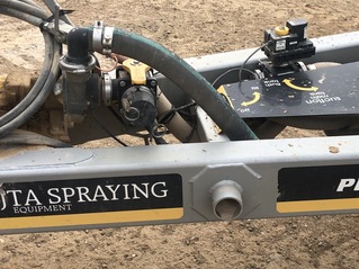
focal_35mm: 58
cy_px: 120
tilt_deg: -29.6
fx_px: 601
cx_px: 218
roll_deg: -7.6
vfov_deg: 25.2
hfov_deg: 33.1
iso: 20
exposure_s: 1/657
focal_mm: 4
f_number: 1.8
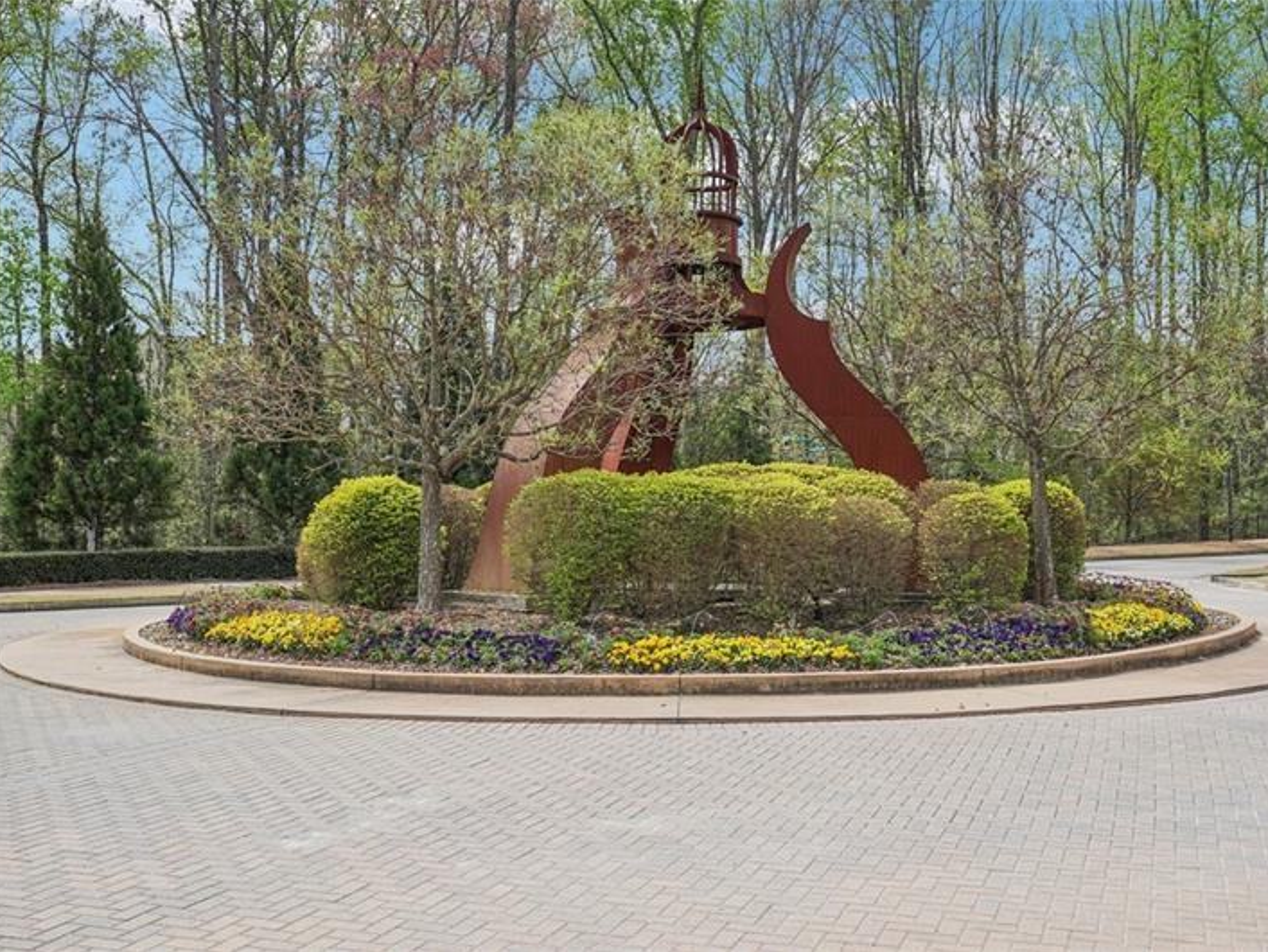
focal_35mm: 37
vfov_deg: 38.7
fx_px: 1356
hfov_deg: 50.0
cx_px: 711
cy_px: 476
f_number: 8
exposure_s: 1/1000
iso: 800
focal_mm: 34
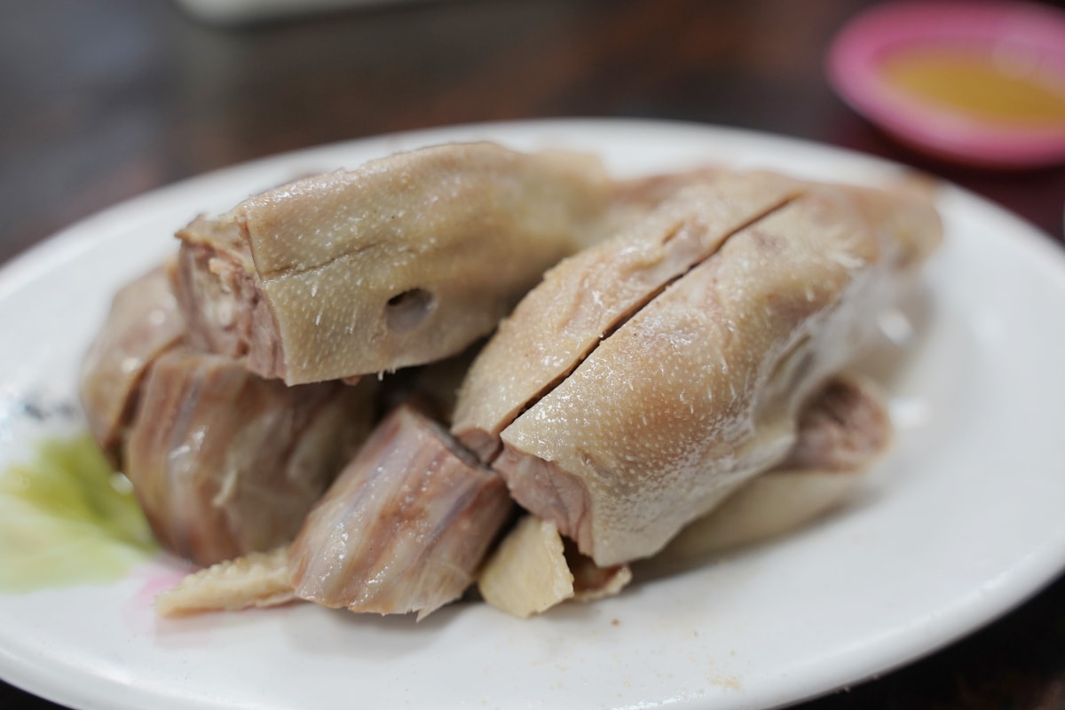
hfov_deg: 47.4
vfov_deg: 32.6
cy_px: 355
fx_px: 1213
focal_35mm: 41
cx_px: 532
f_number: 4
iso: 800
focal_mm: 41
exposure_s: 1/60
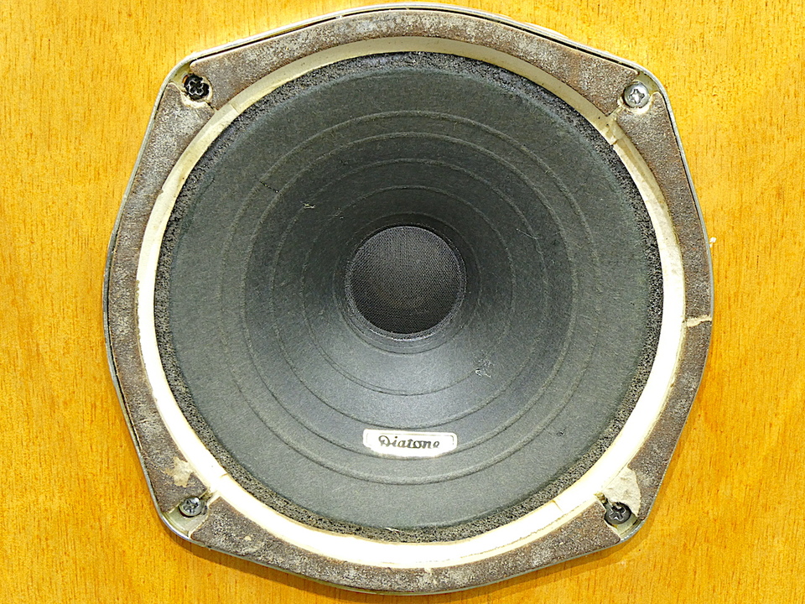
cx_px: 402
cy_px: 302
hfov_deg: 15.9
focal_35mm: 124
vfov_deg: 12.0
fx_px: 2884
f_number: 8
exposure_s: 1.6
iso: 200
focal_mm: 22.3
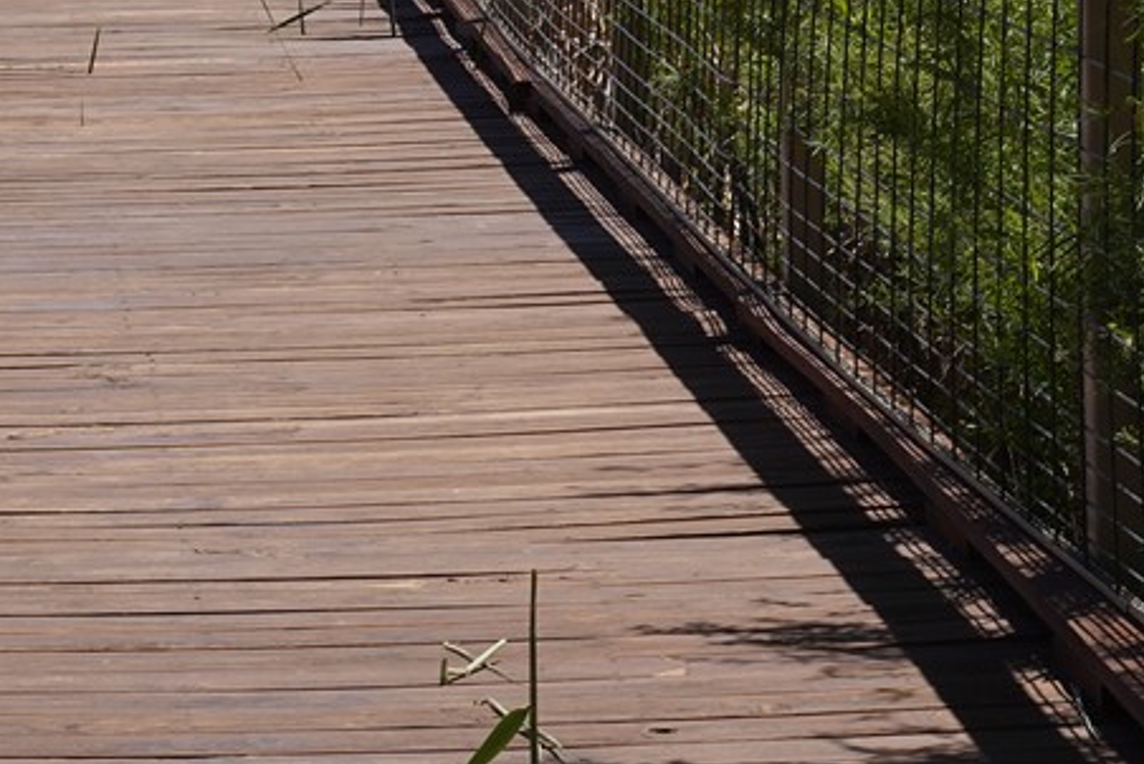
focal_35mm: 199
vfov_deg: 6.9
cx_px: -352
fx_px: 6328
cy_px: -81
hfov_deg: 10.1
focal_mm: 45
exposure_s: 1/100
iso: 100
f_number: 18
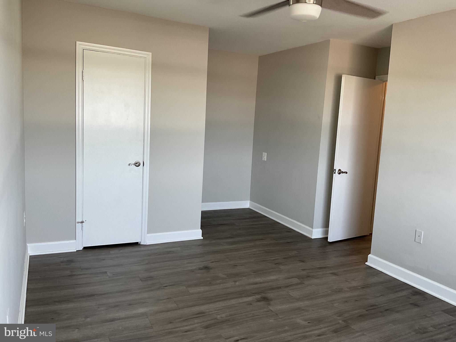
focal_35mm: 29
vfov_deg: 48.2
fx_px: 382
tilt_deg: -8.7
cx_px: 228
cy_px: 171
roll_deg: -2.2
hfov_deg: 61.7
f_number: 1.8
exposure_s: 1/120
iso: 64
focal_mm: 3
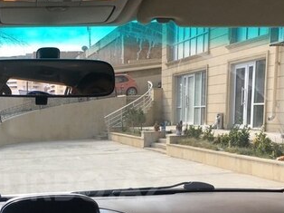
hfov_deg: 31.2
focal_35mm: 61
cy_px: 187
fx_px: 500
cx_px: 73
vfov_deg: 23.4
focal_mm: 4.15
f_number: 2.2
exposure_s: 1/641
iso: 25
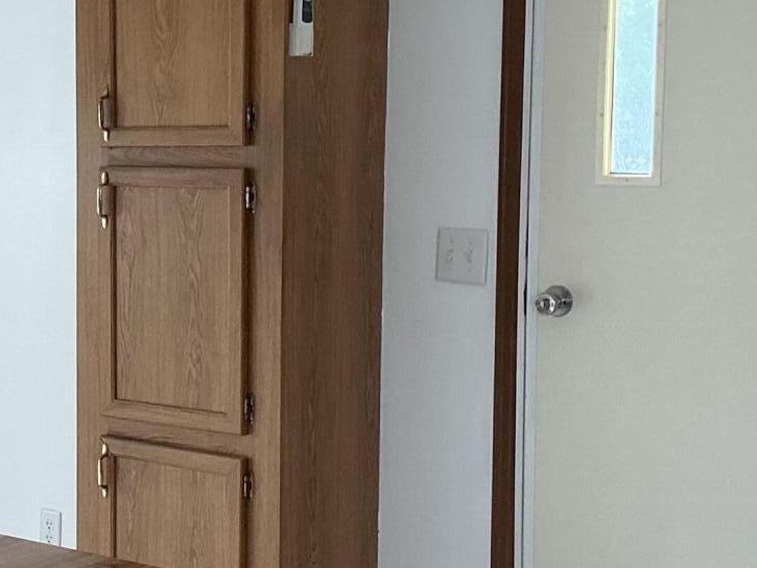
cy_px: 301
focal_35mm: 80
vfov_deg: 18.4
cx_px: 23
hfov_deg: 23.5
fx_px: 1750
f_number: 1.8
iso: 50
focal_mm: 3
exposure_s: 1/120
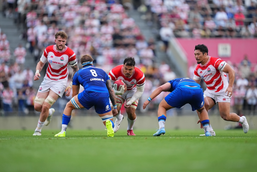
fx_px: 2855
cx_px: 128
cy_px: 86
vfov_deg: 3.4
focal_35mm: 400
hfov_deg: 5.2
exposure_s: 1/1600
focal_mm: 400
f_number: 2.8
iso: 1000
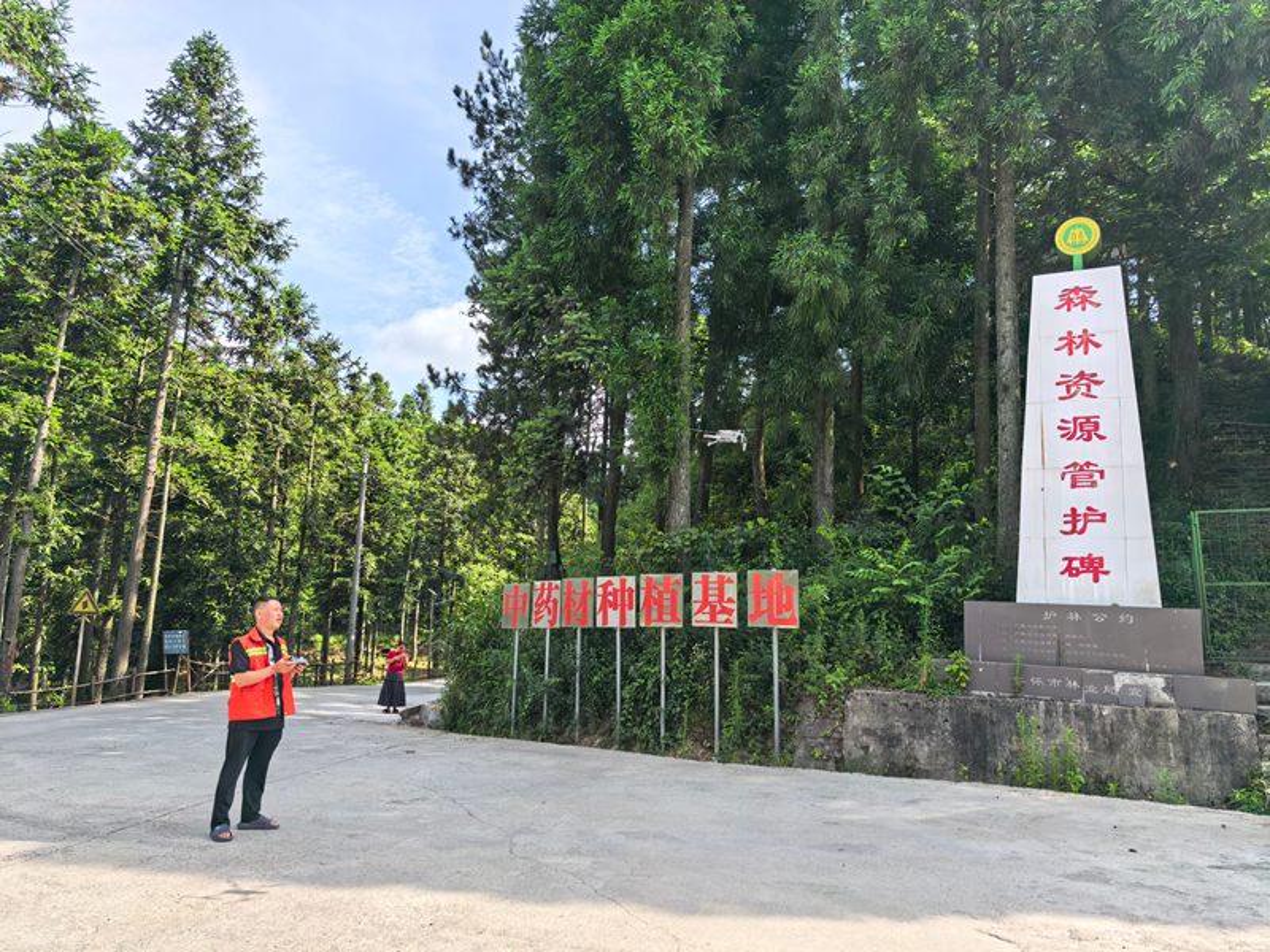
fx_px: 881
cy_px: 476
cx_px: 635
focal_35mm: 24
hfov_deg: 71.6
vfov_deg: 56.8
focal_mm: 6.98
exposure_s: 1/8065
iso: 100
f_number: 1.4
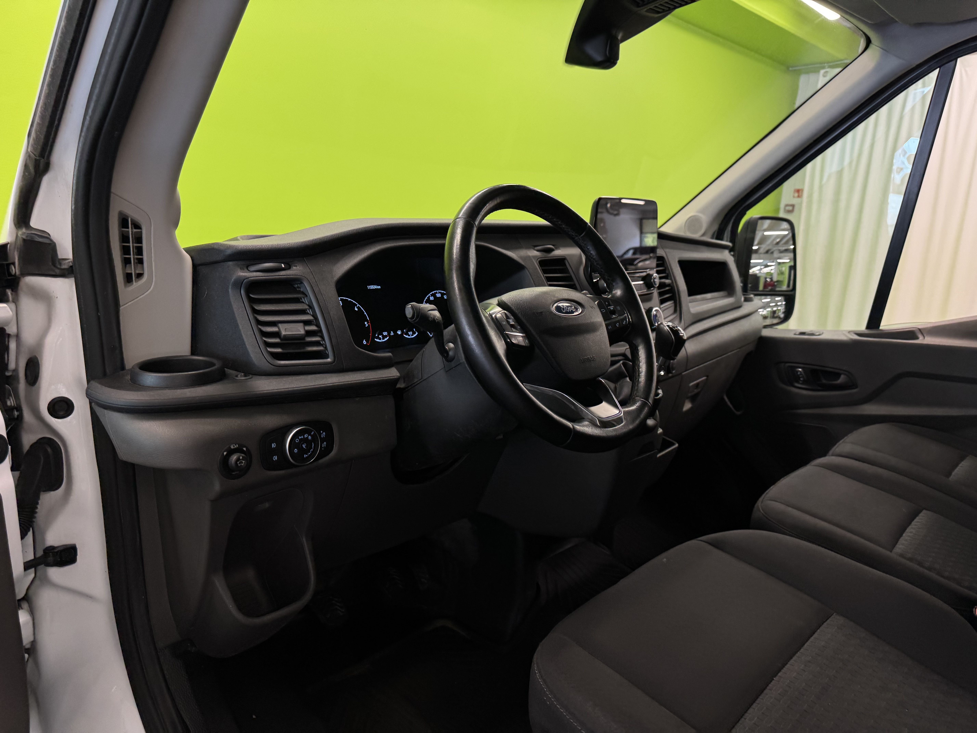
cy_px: 366
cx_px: 488
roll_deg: -1.4
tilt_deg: -13.9
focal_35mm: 24
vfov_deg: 56.8
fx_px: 677
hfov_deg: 71.6
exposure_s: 1/100
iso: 80
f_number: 1.78
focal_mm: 6.76
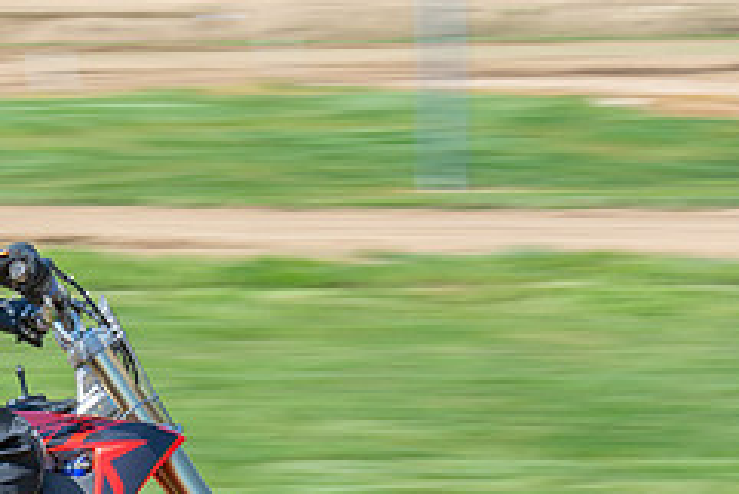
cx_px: 14
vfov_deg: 4.9
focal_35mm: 279
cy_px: 466
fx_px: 5730
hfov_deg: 7.4
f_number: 8
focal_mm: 70
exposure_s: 1/160
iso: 200
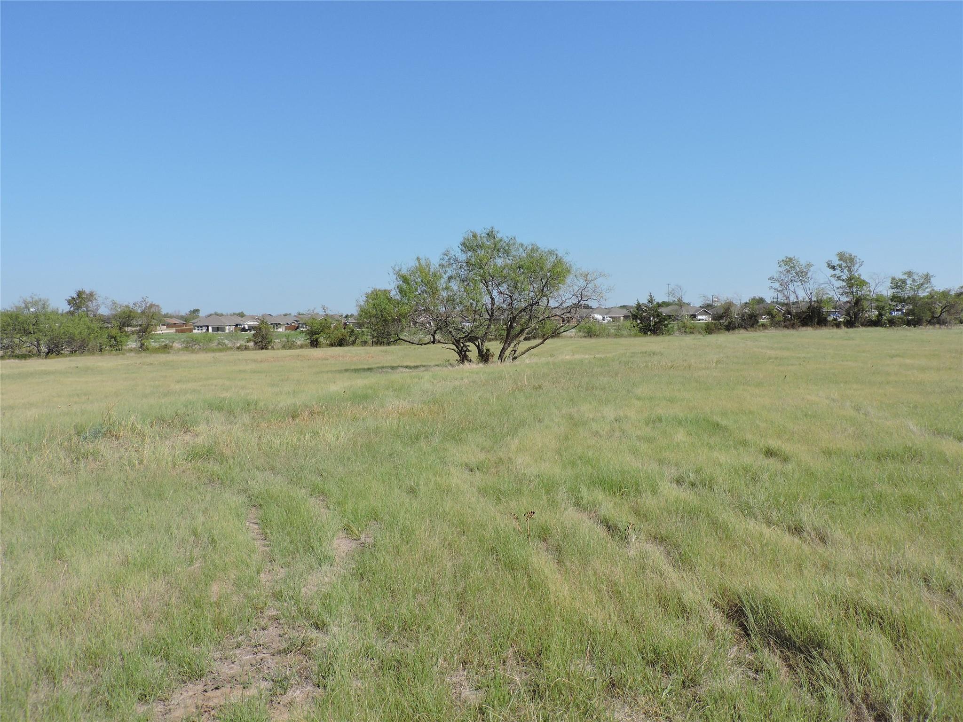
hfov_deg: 63.4
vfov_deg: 49.7
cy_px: 361
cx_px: 482
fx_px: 779
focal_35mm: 28
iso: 100
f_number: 3.1
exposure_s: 1/1250
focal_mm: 5
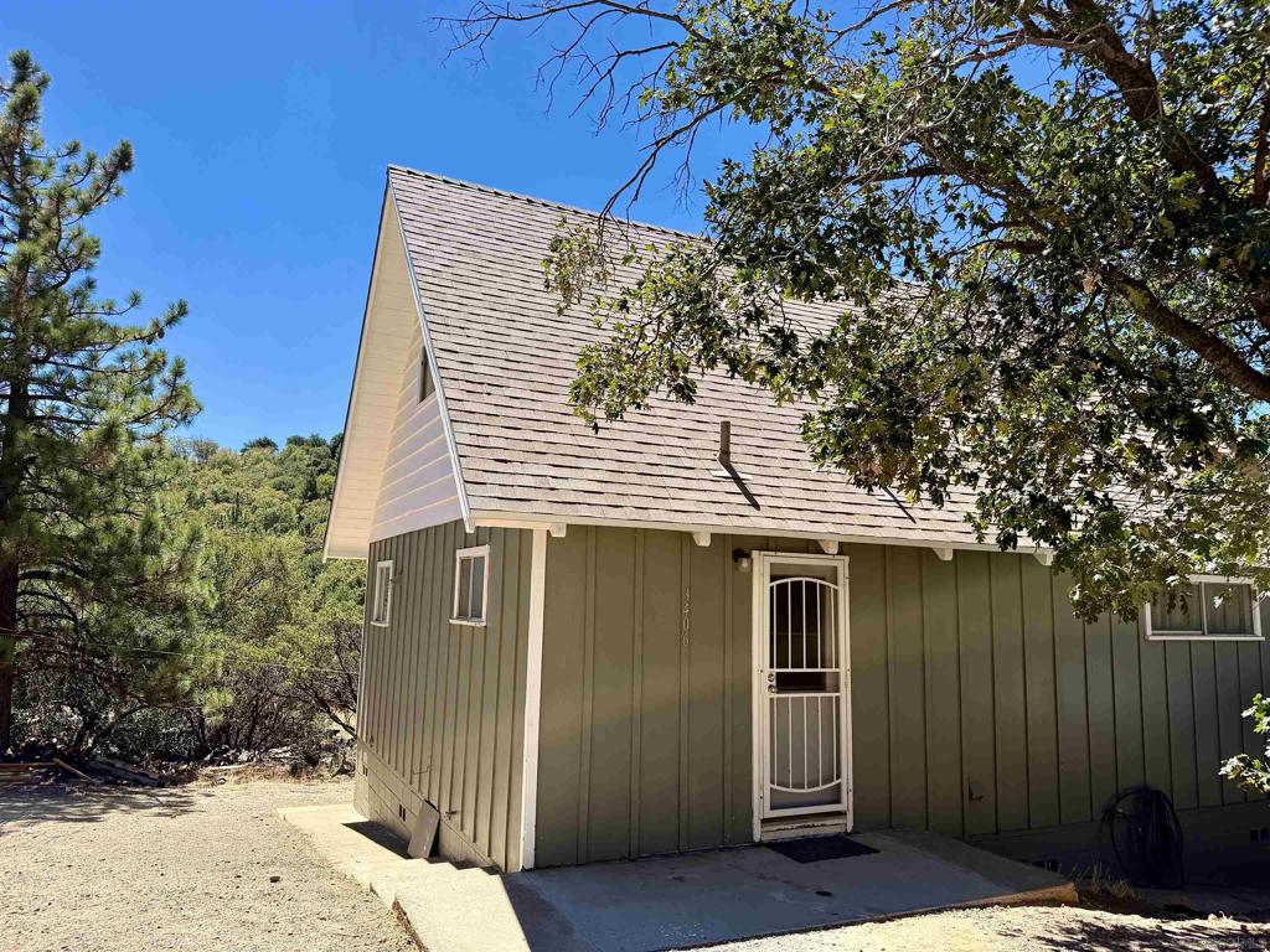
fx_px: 881
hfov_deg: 71.6
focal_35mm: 24
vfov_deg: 56.8
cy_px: 476
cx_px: 635
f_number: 1.78
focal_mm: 6.76
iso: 80
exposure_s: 1/2907
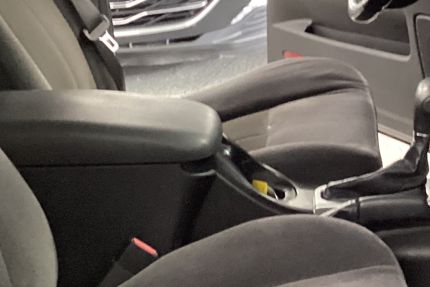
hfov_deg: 21.3
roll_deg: +2.0
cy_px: 122
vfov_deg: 14.4
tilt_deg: -22.3
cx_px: 321
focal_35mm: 95
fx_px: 1135
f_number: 2.4
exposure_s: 1/25
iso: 500
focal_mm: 3.3
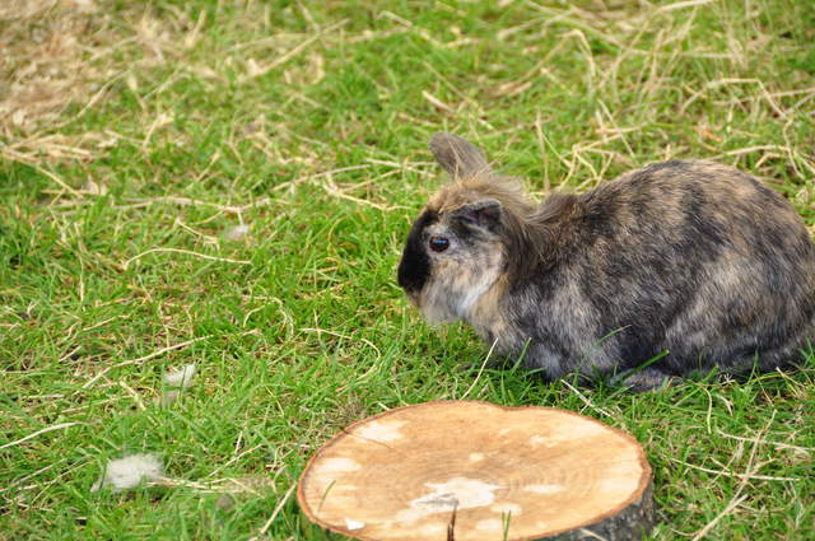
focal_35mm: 300
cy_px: 270
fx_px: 6783
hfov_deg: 6.9
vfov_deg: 4.6
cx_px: 408
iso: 500
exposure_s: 1/125
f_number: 5.6
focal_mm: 200
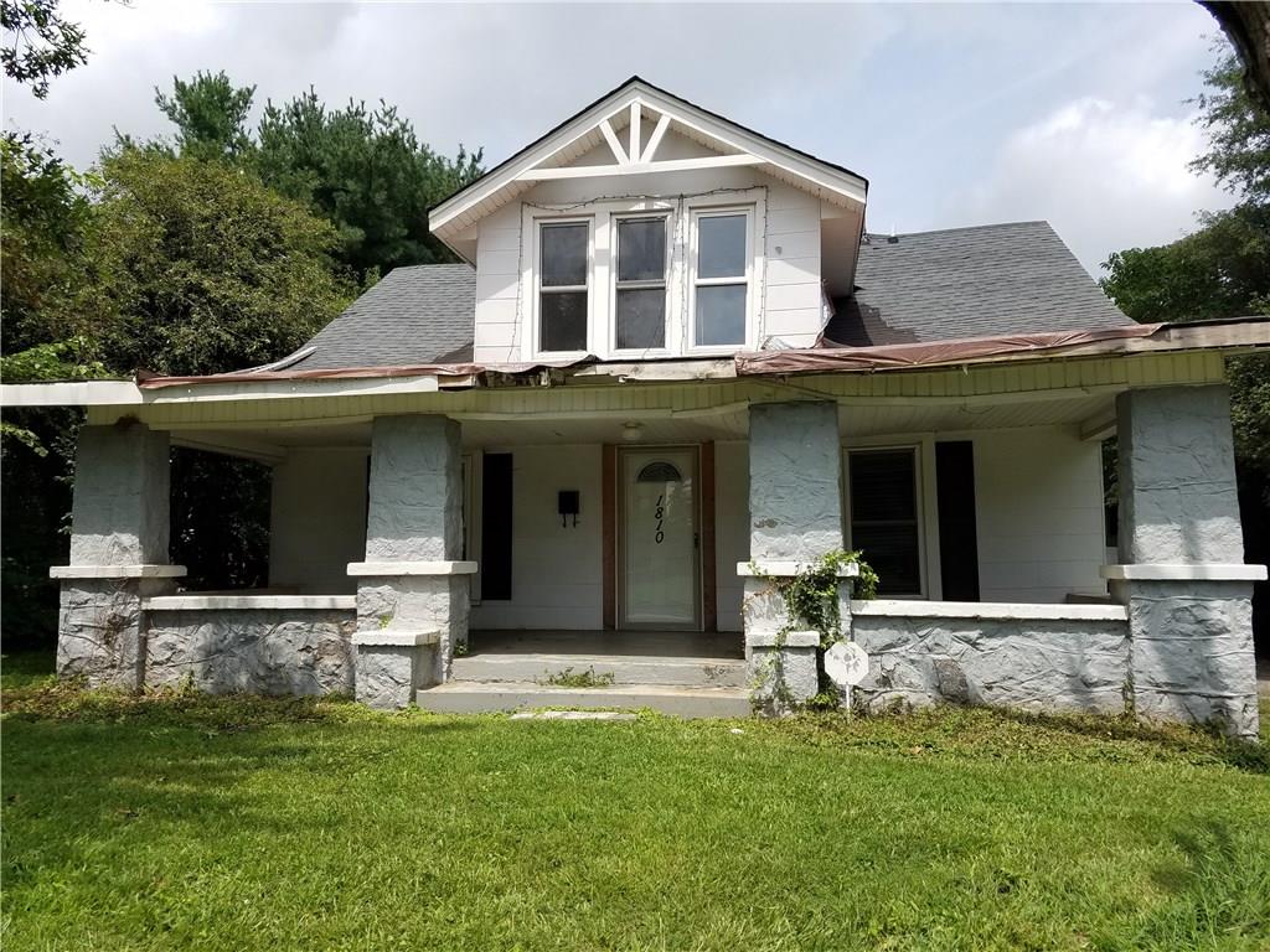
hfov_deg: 67.3
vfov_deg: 53.1
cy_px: 476
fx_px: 954
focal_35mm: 26
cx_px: 635
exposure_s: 1/2416
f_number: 1.7
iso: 50
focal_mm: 4.2
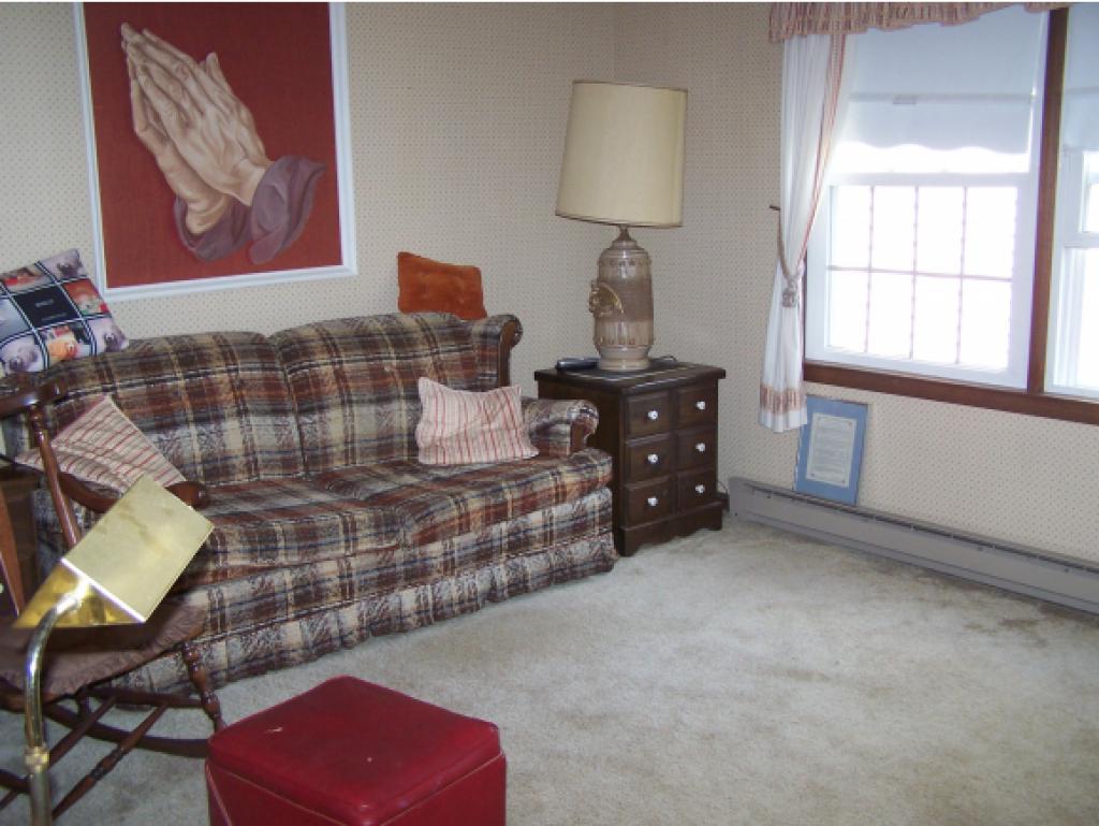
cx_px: 550
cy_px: 413
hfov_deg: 49.0
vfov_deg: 37.8
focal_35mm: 38
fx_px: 1207
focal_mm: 6.3
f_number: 2.8
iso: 140
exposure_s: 1/60
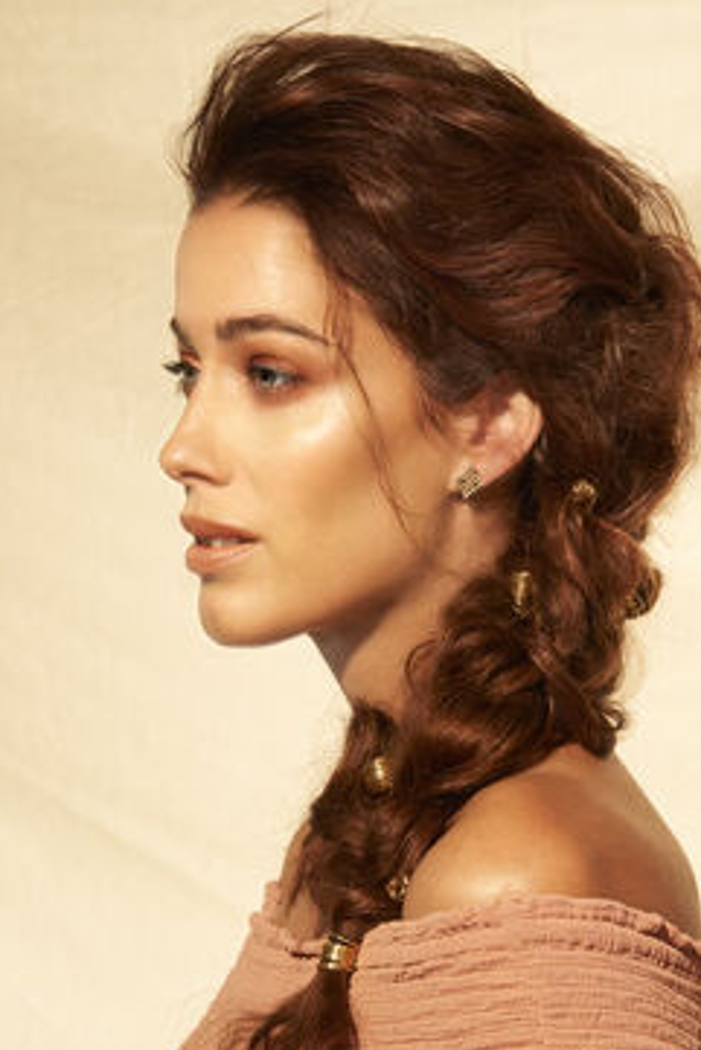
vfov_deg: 18.1
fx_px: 3297
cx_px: 416
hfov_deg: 12.1
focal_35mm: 113
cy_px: 649
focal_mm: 85
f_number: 10
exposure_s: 1/250
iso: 3200
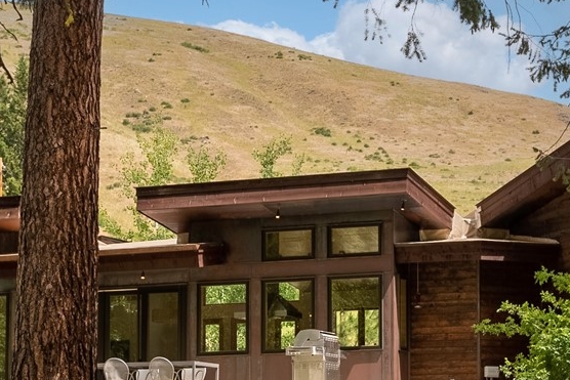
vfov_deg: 11.1
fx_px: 1951
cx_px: 495
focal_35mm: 123
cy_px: 298
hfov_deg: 16.4
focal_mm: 40.4
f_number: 5.6
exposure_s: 1/2500
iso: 100
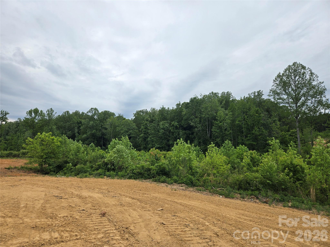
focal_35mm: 23
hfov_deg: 73.9
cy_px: 124
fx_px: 219
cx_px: 165
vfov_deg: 58.9
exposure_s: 1/2016
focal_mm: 5.4
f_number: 1.8
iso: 25
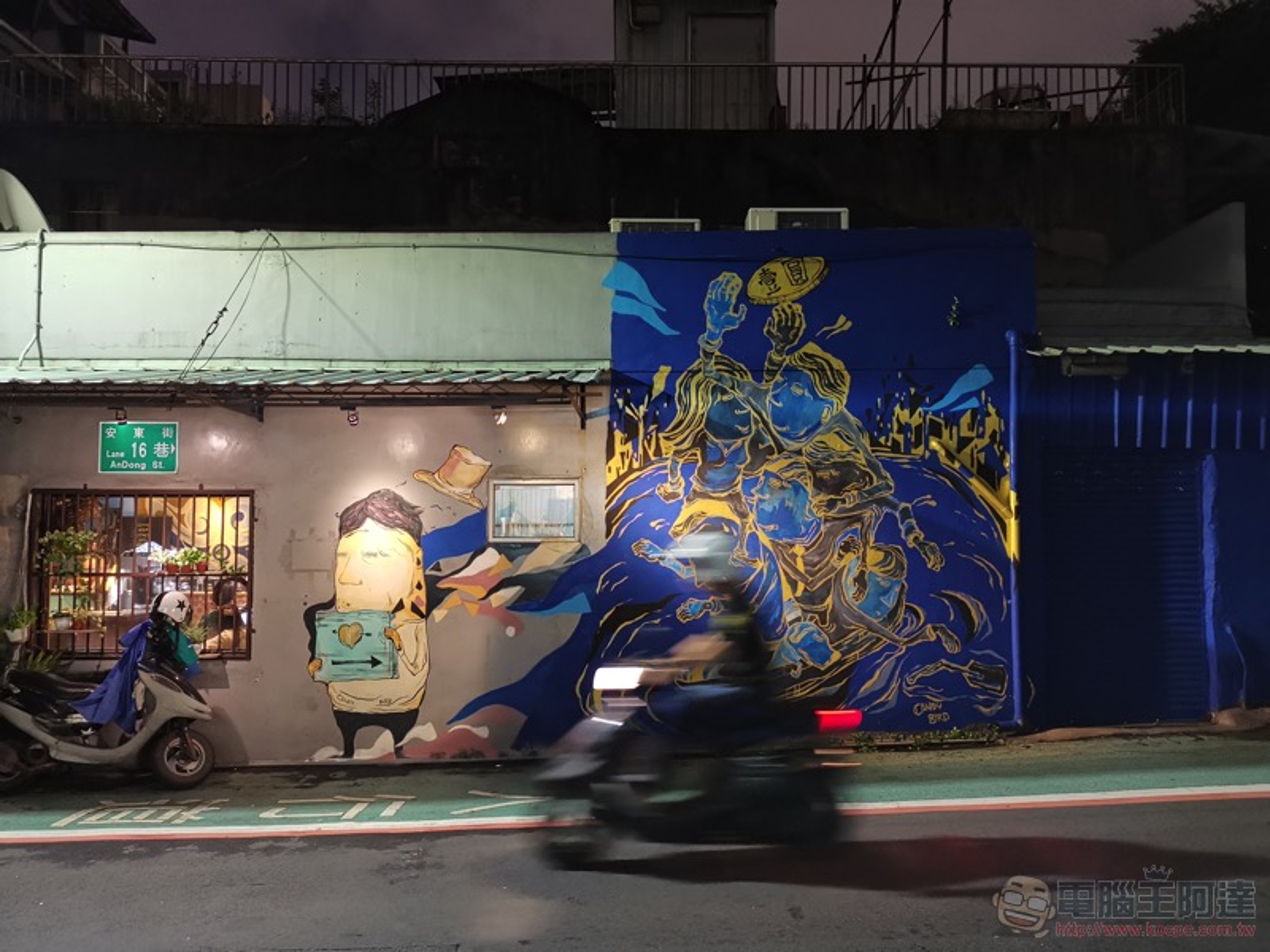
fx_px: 991
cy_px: 476
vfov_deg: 51.4
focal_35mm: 27
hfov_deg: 65.3
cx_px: 635
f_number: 1.8
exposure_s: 1/24
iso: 1000
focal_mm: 3.95
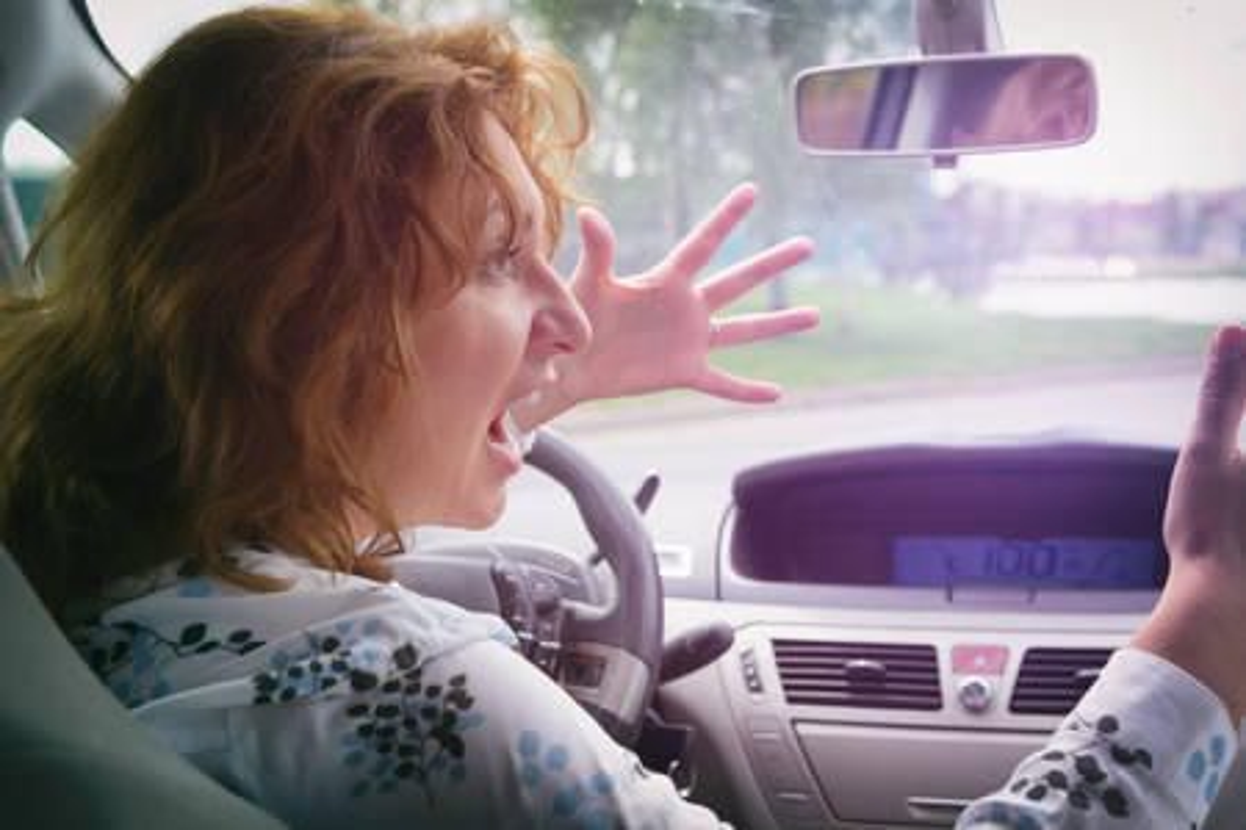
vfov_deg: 24.2
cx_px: 623
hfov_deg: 35.6
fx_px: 1938
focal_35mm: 56
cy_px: 415
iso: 200
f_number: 6.3
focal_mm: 56
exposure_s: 1/200
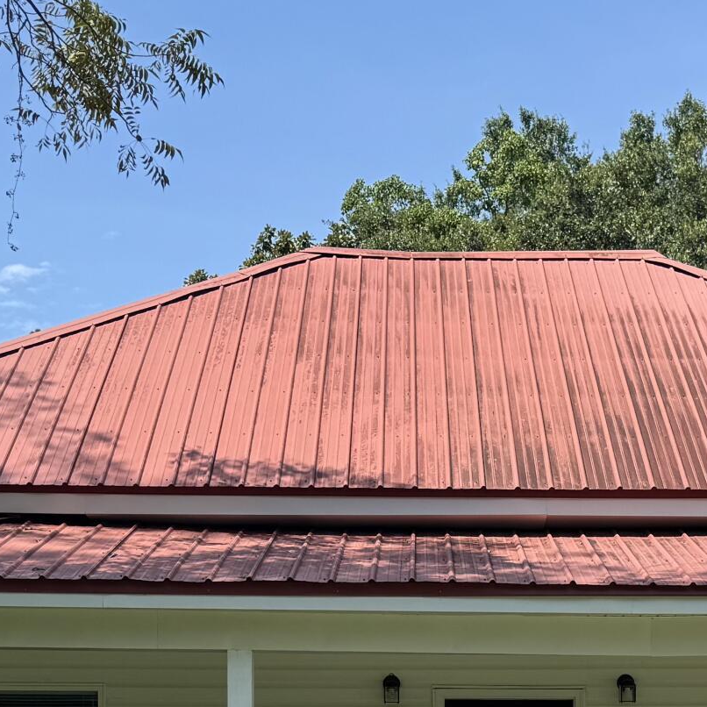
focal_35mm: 79
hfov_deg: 21.8
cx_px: 497
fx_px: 1825
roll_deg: -0.2
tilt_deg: +0.2
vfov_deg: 20.5
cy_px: 846
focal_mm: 6.76
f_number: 1.78
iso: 80
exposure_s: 1/2833
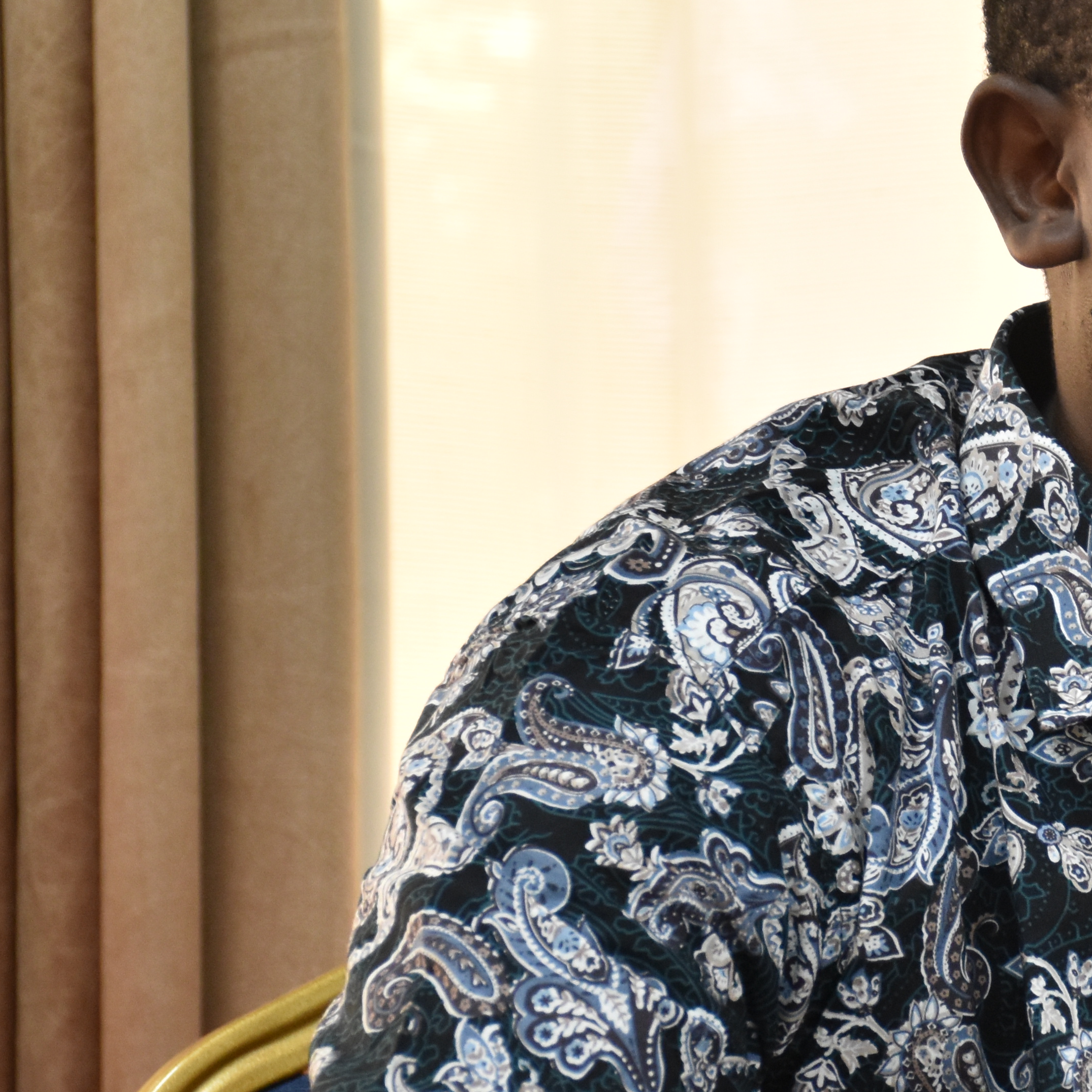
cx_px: 1469
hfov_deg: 9.3
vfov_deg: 9.5
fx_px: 6603
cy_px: 641
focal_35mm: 185
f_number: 4.8
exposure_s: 1/50
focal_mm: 52
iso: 1250
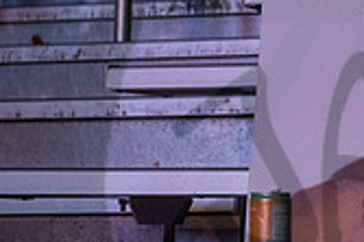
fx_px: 2455
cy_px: 149
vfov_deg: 5.6
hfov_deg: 8.4
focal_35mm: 243
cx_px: 408
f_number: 3.5
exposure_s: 1/250
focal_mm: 70
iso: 10000
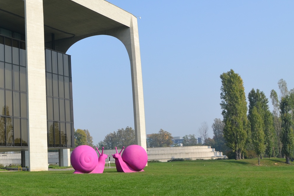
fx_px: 425
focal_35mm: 52
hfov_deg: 35.6
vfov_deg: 25.9
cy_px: 74
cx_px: 22
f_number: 7.1
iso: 100
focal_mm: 18
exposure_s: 1/250
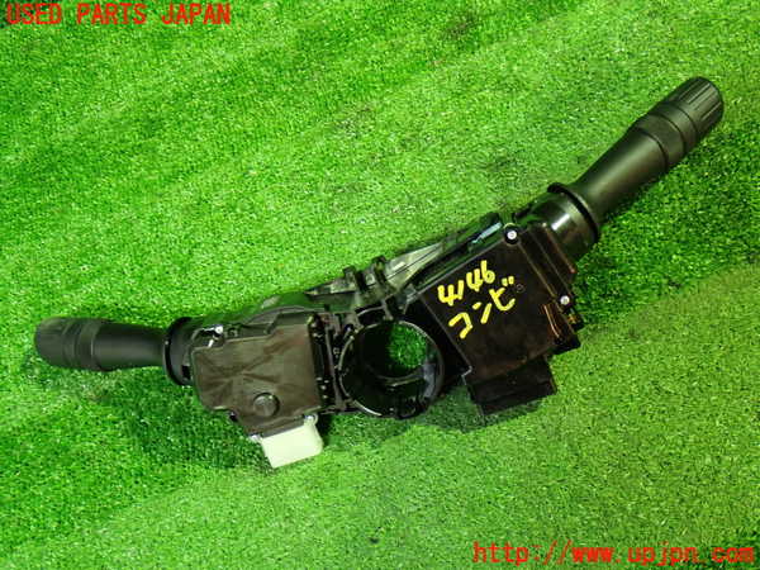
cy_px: 285
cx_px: 380
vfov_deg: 35.1
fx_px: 900
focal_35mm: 41
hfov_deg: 45.8
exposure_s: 1/20
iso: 800
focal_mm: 7.31
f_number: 2.8
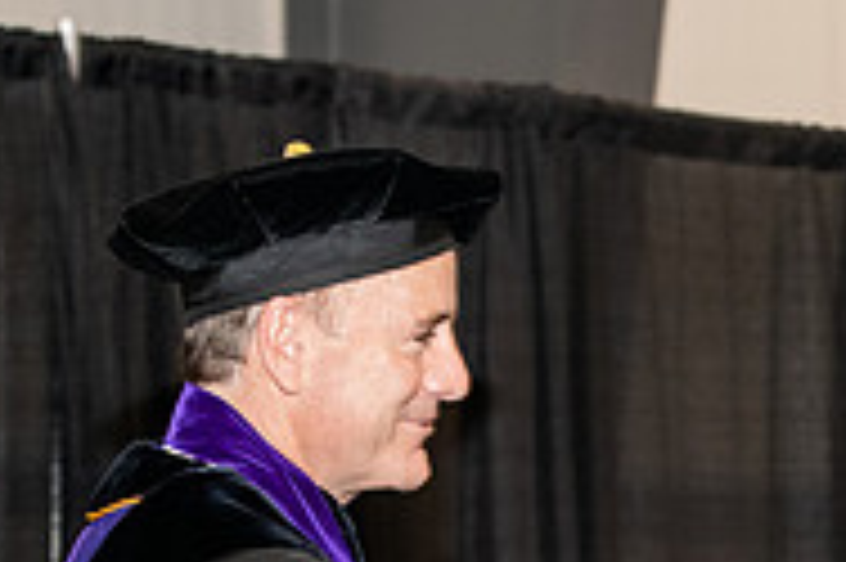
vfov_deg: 6.3
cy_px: 821
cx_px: 1022
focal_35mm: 216
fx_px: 5071
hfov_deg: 9.4
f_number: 5
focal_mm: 70
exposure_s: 1/200
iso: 2000
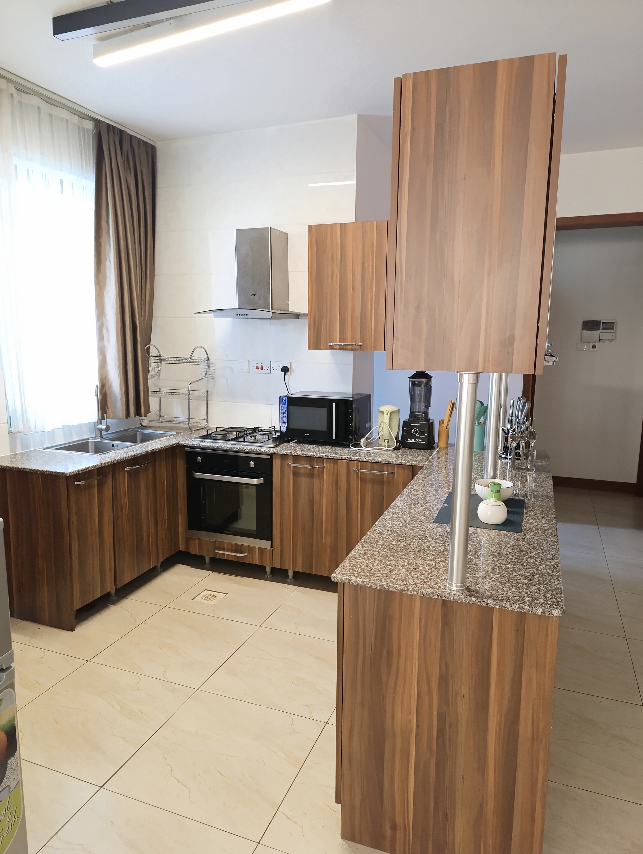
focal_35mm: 23
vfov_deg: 73.8
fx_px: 568
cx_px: 322
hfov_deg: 59.0
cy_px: 427
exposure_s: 1/100
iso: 1250
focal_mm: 6.14
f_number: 1.6
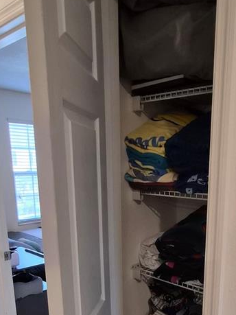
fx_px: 309
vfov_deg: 50.9
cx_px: 159
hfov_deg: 41.2
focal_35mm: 34
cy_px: 248
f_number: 2.2
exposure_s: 1/60
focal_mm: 1.7
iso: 160
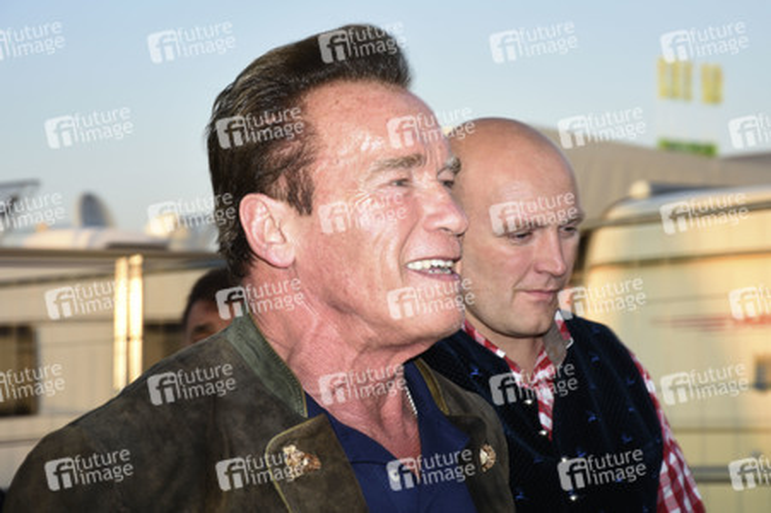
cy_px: 256
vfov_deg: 14.7
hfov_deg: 21.9
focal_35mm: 93
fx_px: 1990
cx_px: 386
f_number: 5.3
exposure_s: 1/160
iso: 100
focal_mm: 62
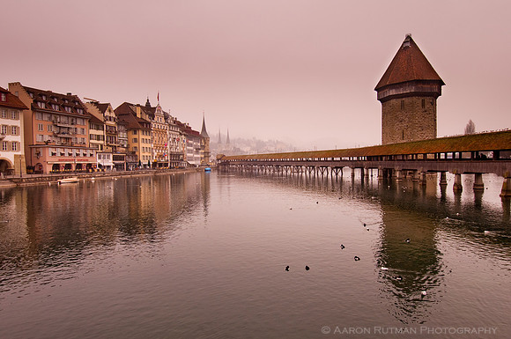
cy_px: 170
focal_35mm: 22
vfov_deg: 56.0
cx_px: 256
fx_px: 319
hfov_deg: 77.4
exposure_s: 1/320
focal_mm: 15
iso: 200
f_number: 9
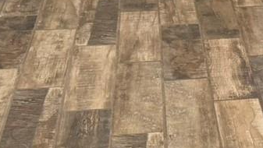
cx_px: 432
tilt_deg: -21.0
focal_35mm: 124
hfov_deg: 15.5
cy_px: 58
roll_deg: -3.0
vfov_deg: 9.8
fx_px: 865
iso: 400
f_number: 1.78
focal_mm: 6.76
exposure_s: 1/60
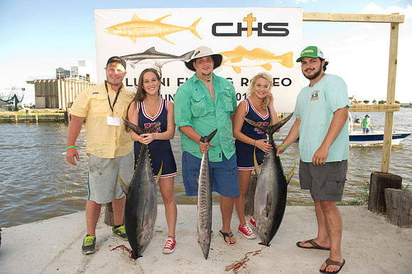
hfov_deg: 73.8
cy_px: 137
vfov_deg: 53.1
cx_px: 206
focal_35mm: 24
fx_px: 274
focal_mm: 24
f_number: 5
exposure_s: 1/200
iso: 125
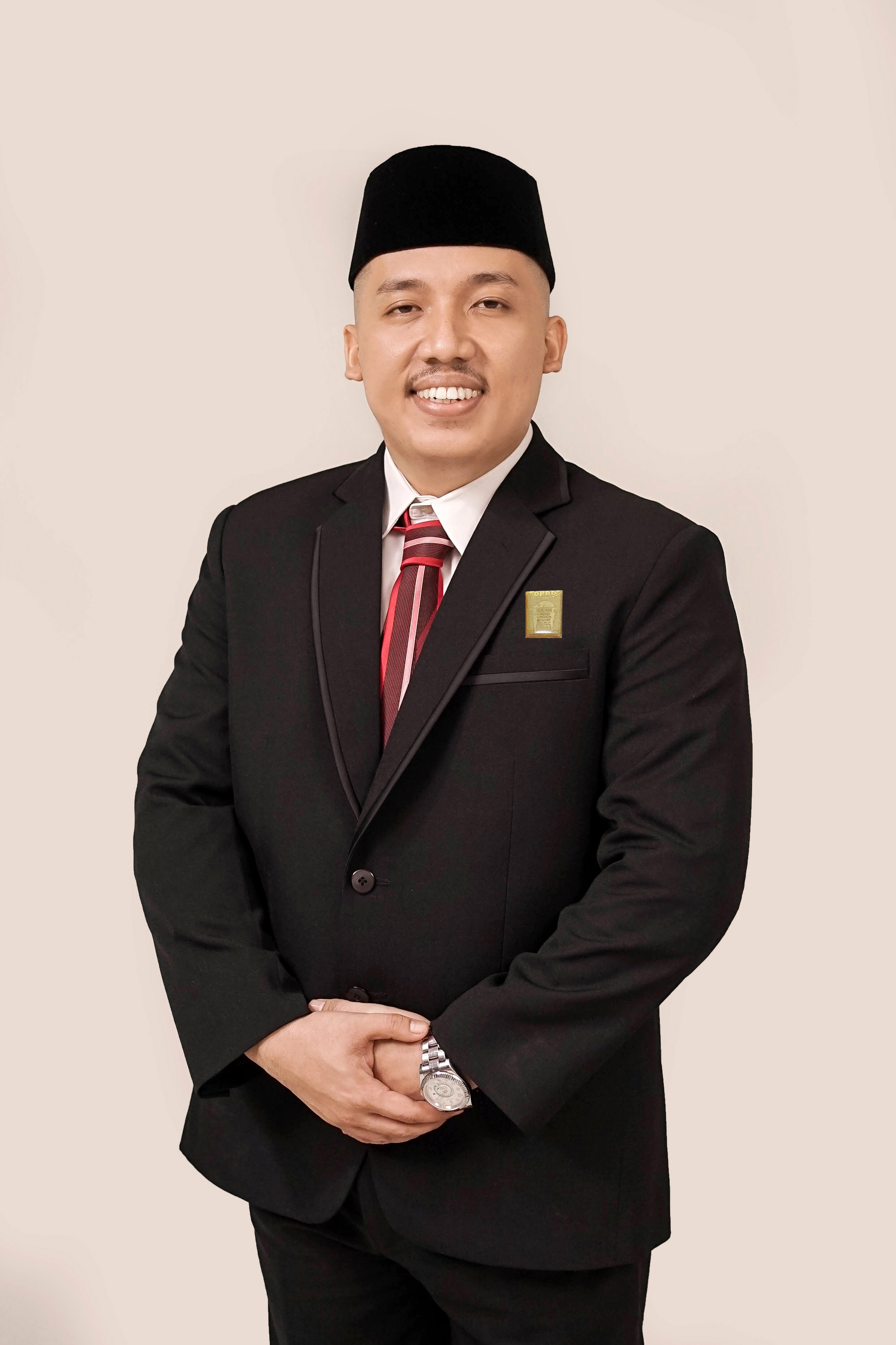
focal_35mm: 35
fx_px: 1307
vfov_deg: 54.4
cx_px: 448
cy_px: 672
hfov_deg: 37.9
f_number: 2.8
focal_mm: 35
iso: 800
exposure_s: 1/125
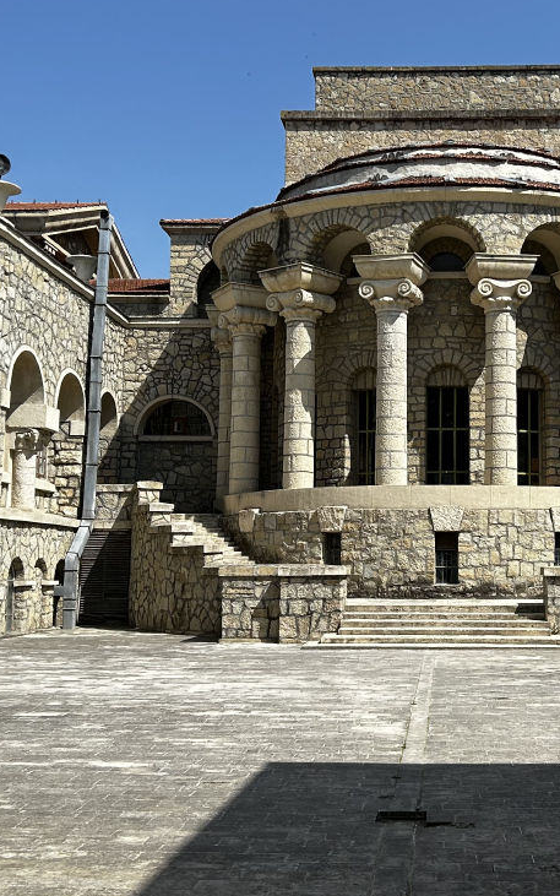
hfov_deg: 26.0
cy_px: 423
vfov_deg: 41.0
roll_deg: +0.3
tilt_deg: +7.4
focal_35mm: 49
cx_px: 428
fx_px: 1196
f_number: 1.5
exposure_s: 1/4831
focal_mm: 5.7
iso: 50
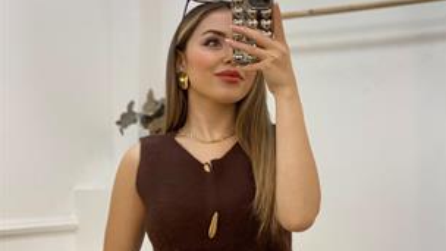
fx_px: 911
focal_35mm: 77
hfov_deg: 27.5
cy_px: 159
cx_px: 226
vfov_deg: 15.7
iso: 80
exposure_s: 1/100
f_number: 2
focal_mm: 6
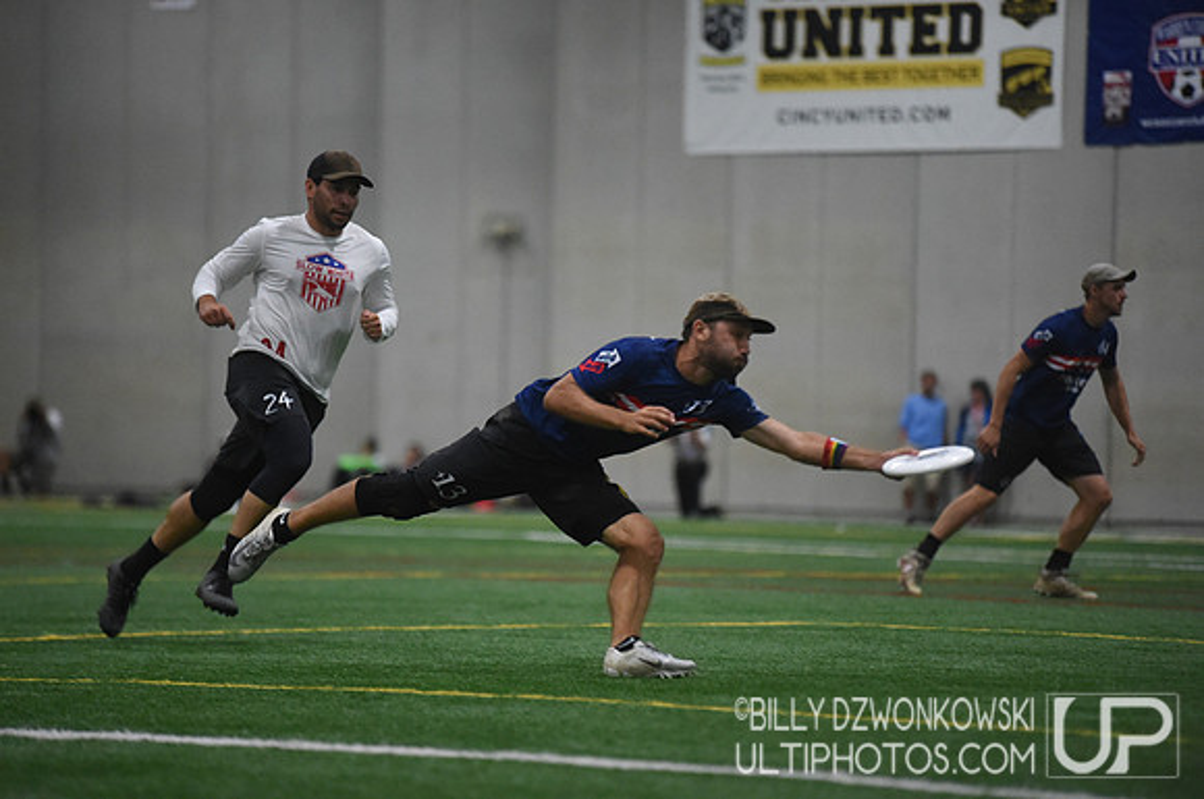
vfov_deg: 6.8
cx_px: 602
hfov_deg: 10.3
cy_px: 400
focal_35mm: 200
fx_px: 6680
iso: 10000
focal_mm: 200
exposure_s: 1/640
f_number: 2.8
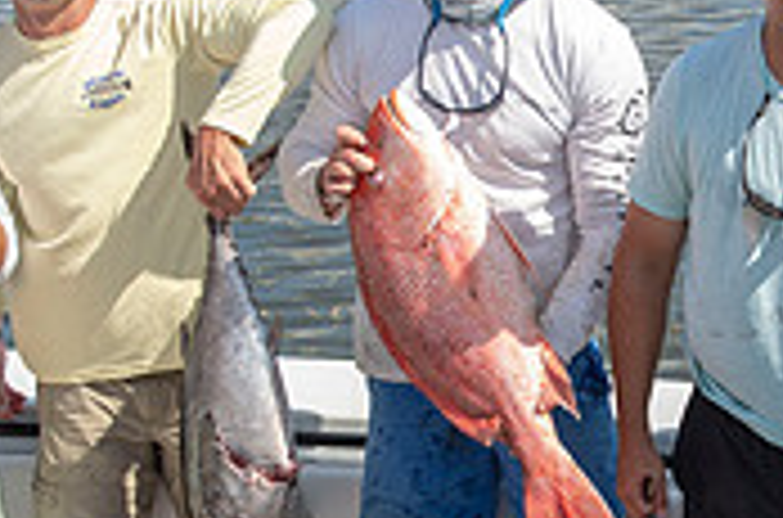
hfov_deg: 17.2
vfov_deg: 11.6
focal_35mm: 117
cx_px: 752
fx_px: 2538
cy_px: 446
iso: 50
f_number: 7.1
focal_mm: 35
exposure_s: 1/250
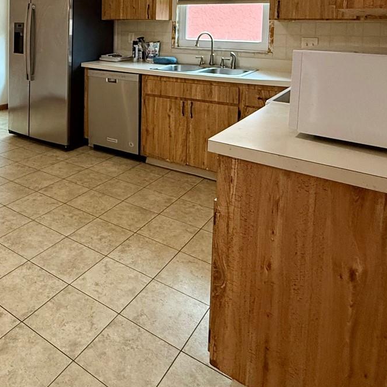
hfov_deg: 52.0
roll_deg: -0.2
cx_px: 102
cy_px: 52
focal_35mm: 30
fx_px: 379
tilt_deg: -4.7
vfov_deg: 49.2
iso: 320
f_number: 2.2
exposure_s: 1/60
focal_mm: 2.22
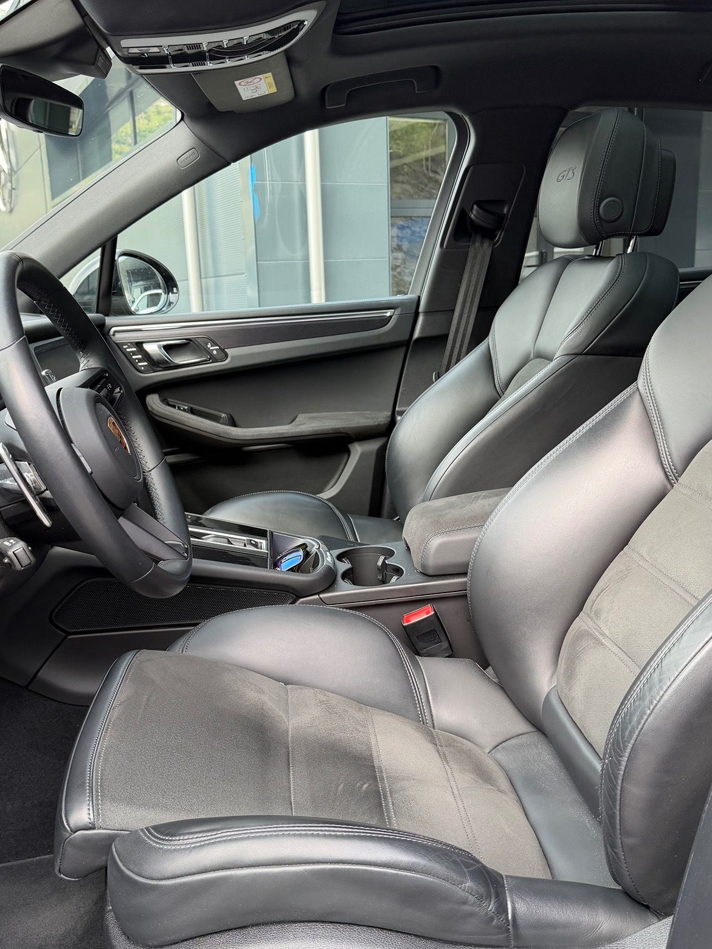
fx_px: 850
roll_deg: +1.9
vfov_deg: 58.3
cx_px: 311
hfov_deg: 45.3
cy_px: 514
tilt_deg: -13.4
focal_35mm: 31
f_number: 1.78
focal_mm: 6.76
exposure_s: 1/222
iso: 80
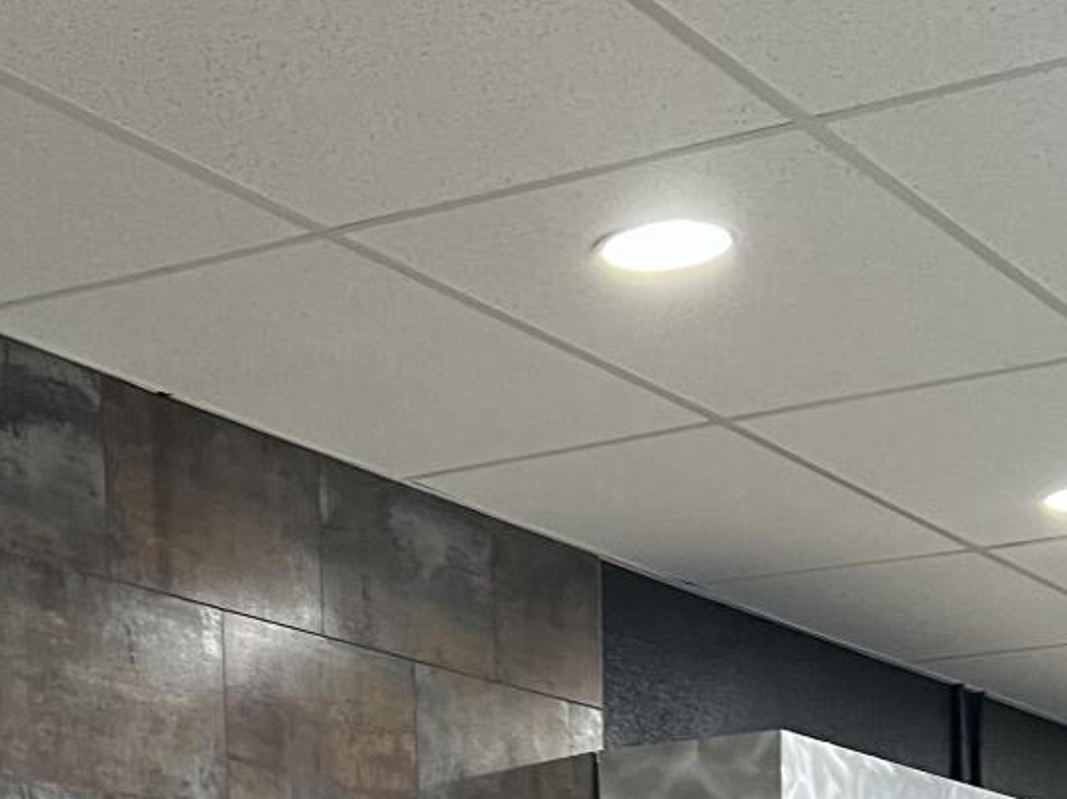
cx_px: 146
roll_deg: +4.0
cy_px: 1372
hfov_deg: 20.1
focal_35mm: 96
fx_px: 2958
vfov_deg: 13.9
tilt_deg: -2.9
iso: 200
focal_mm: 5.7
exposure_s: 1/60
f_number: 1.5
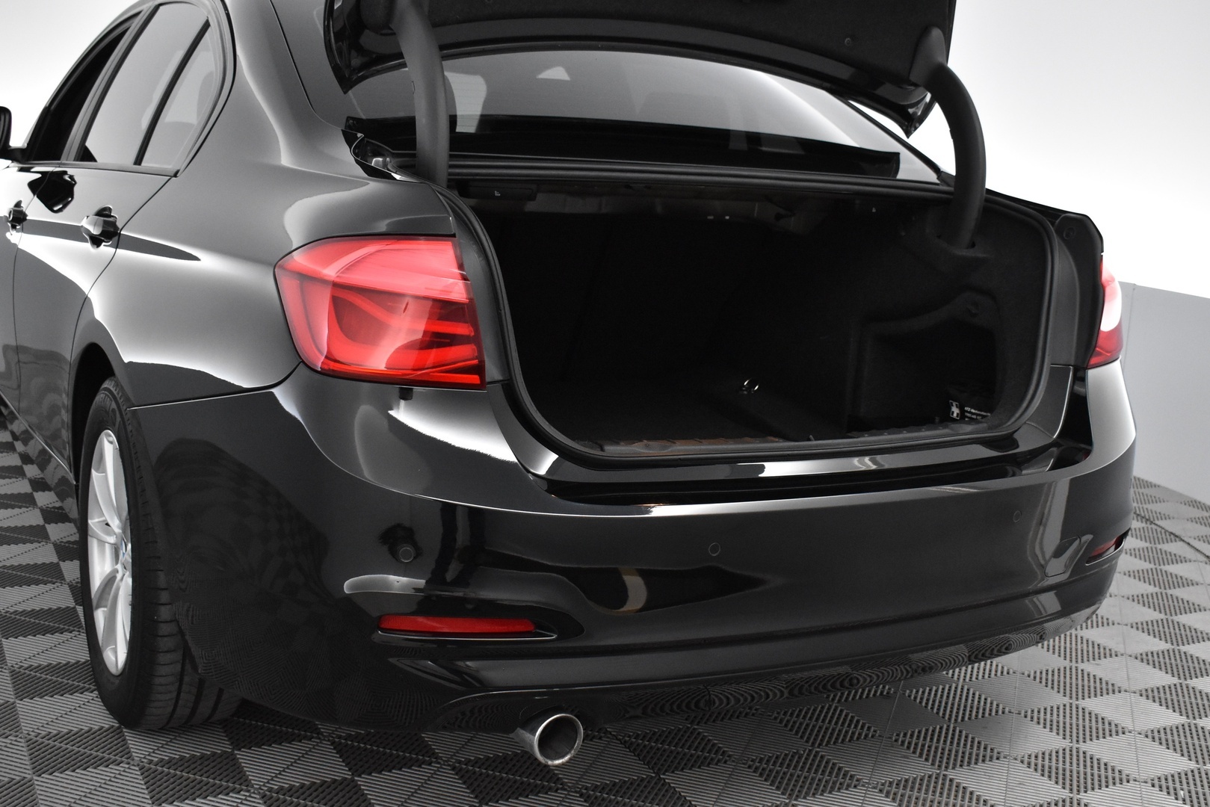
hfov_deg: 46.4
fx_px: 1412
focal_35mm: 42
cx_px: 605
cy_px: 404
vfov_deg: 31.9
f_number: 5
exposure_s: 1/100
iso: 3200
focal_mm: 28
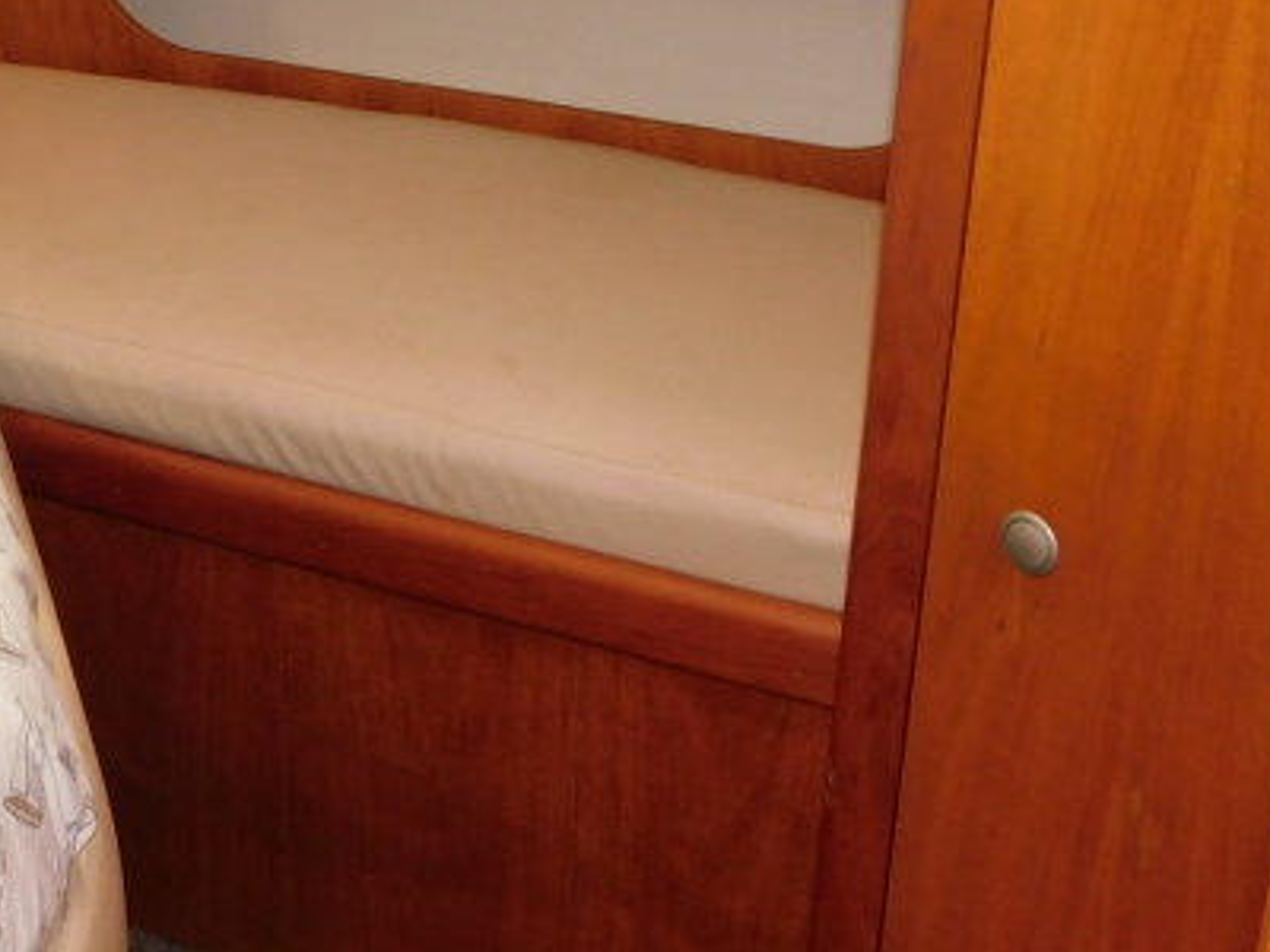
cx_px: 146
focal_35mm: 60
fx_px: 2201
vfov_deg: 24.2
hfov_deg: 30.8
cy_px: 257
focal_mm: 5.3
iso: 200
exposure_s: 1/30
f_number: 3.2
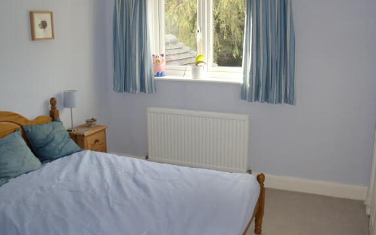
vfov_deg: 32.7
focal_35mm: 39
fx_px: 400
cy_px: 111
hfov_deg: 50.4
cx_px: 186
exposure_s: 1/60
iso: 160
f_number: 2.8
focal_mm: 6.3
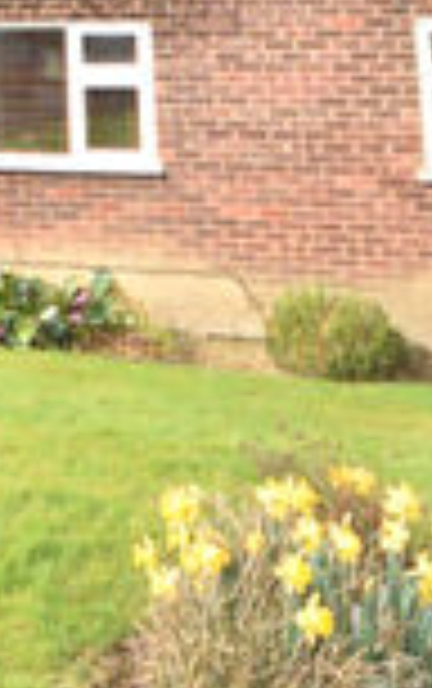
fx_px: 1315
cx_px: -76
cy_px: -272
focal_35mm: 70
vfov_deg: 24.5
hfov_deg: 17.8
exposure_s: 1/200
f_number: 5
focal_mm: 10
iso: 100
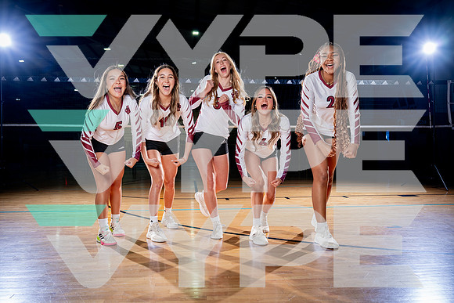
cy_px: 152
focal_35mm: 32
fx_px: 405
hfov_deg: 58.5
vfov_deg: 41.0
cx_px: 227
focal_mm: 32
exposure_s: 1/250
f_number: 5.6
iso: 250
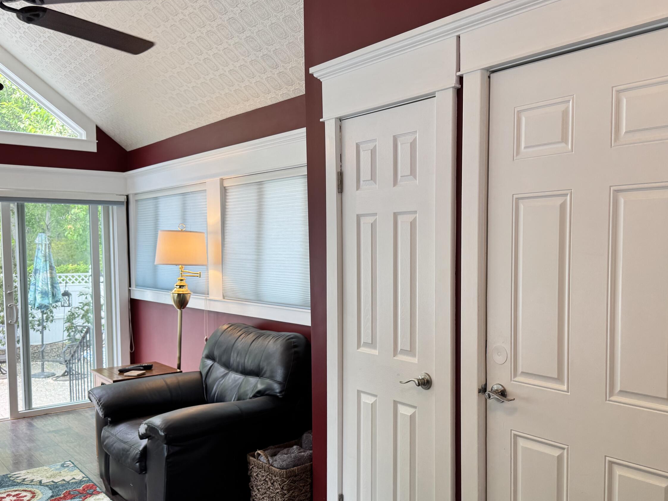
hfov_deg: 56.5
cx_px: 393
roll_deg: -0.3
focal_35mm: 32
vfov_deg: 44.1
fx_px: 618
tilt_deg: -4.7
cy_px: 280
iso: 80
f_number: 1.78
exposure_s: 1/120
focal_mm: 6.76
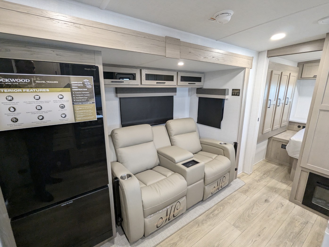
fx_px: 152
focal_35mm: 16
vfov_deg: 78.2
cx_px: 164
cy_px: 124
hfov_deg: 94.4
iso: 408
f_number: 2.2
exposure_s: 1/73
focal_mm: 2.35
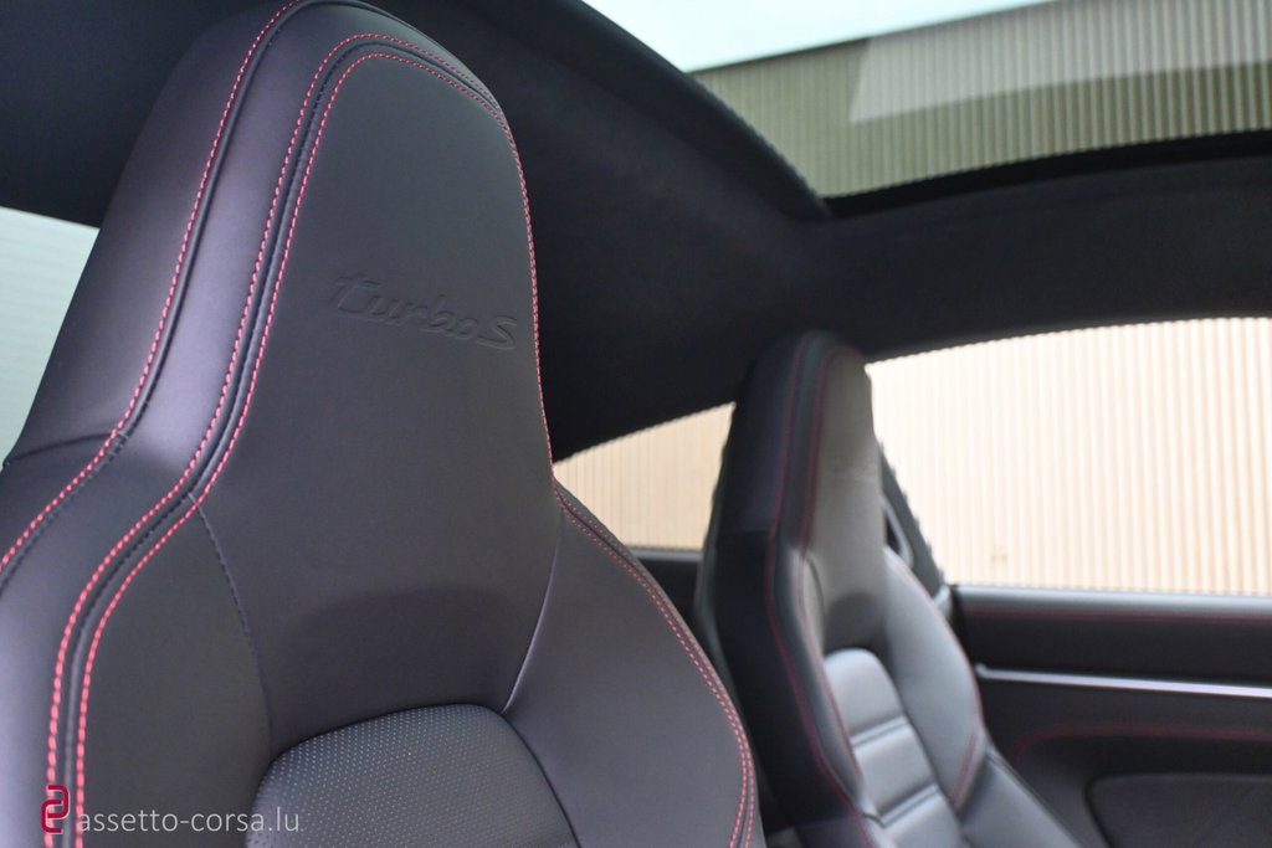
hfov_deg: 55.1
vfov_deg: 38.4
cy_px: 424
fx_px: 1219
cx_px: 636
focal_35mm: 34
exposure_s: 1/25
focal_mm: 23
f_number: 4.2
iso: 2000
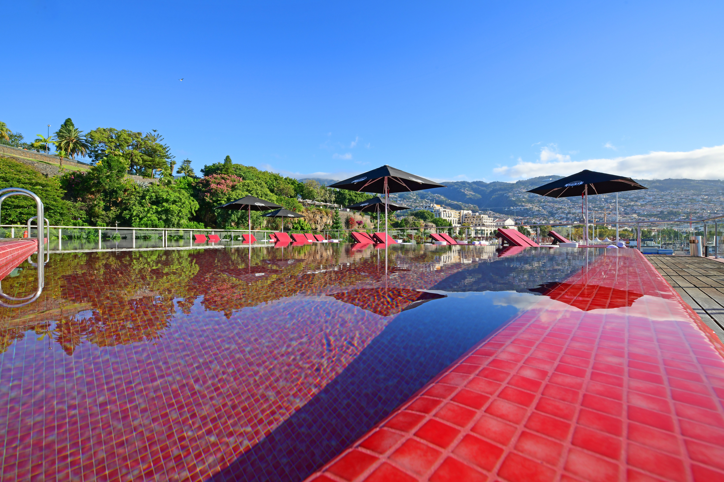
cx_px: 362
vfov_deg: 81.2
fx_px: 282
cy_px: 241
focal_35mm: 14
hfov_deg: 104.3
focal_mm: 14
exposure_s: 1/200
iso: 400
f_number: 16
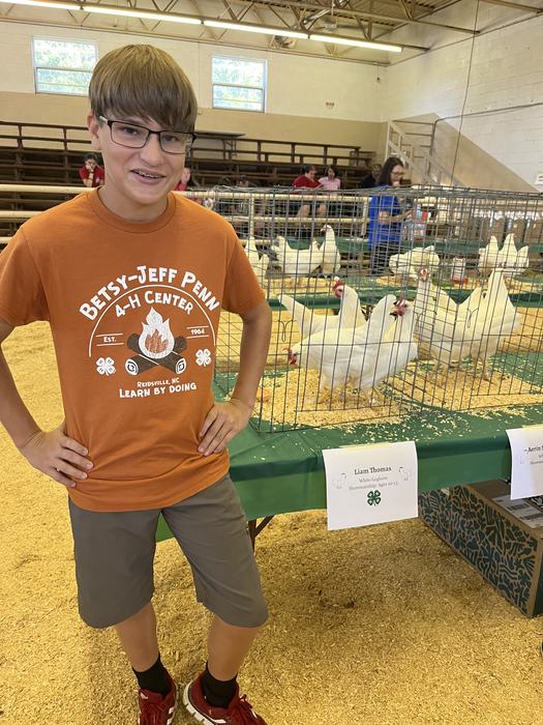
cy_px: 362
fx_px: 544
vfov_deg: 67.3
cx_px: 272
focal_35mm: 26
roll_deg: -0.6
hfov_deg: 53.1
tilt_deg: -17.1
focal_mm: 5.1
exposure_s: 1/60
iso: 160
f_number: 1.6
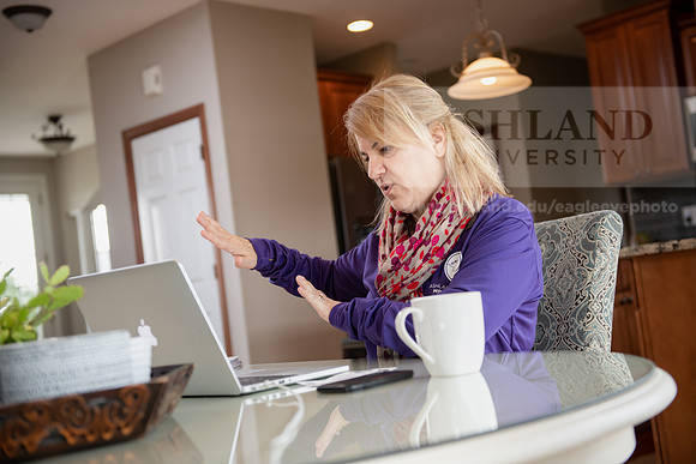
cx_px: 348
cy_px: 232
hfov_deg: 39.6
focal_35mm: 50
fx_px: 967
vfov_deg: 27.0
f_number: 3.2
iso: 500
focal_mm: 50
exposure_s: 1/160
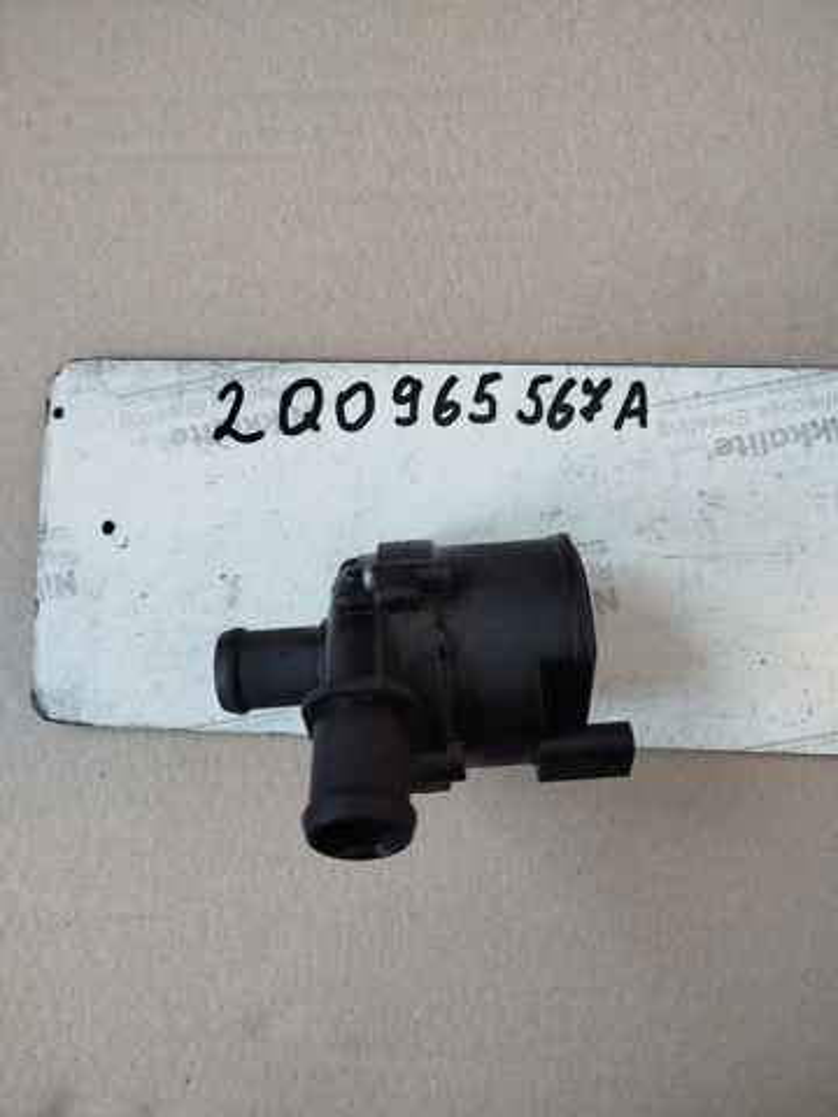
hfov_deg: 56.8
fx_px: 775
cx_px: 419
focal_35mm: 24
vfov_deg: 71.6
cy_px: 558
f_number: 1.7
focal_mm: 5.31
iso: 250
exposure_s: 1/33
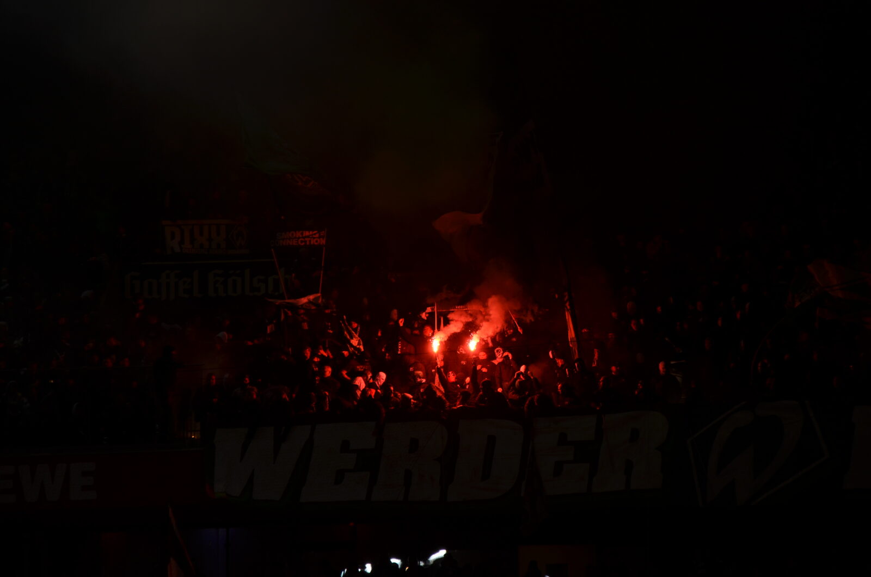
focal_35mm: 158
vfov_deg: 8.7
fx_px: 3803
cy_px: 288
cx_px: 436
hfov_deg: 13.1
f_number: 5.6
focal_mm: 105
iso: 200
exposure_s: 1/500
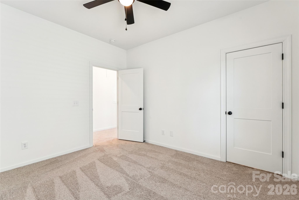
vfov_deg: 73.1
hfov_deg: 96.0
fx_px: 135
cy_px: 100
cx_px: 150
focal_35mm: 16
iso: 100
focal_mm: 16.2
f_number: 9
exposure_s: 1/4
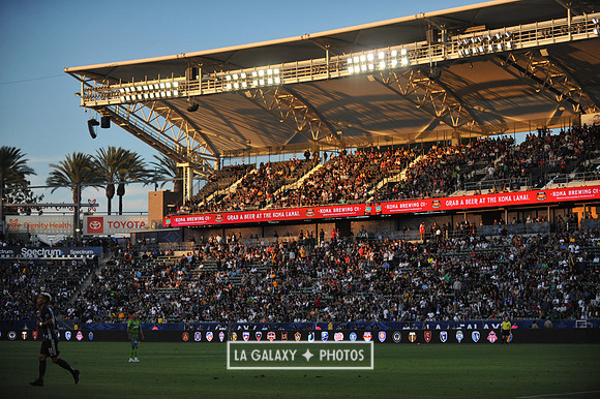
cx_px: 300
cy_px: 200
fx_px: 1432
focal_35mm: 86
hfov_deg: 23.7
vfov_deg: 15.9
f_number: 2.8
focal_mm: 86
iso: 1600
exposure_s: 1/6400
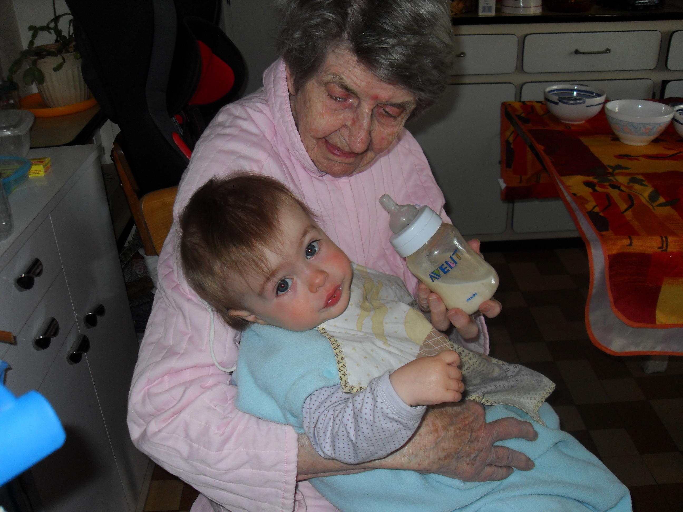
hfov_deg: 54.0
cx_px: 342
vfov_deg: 41.8
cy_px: 256
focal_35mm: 34
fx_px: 671
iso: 100
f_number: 2.8
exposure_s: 1/45
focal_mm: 6.3
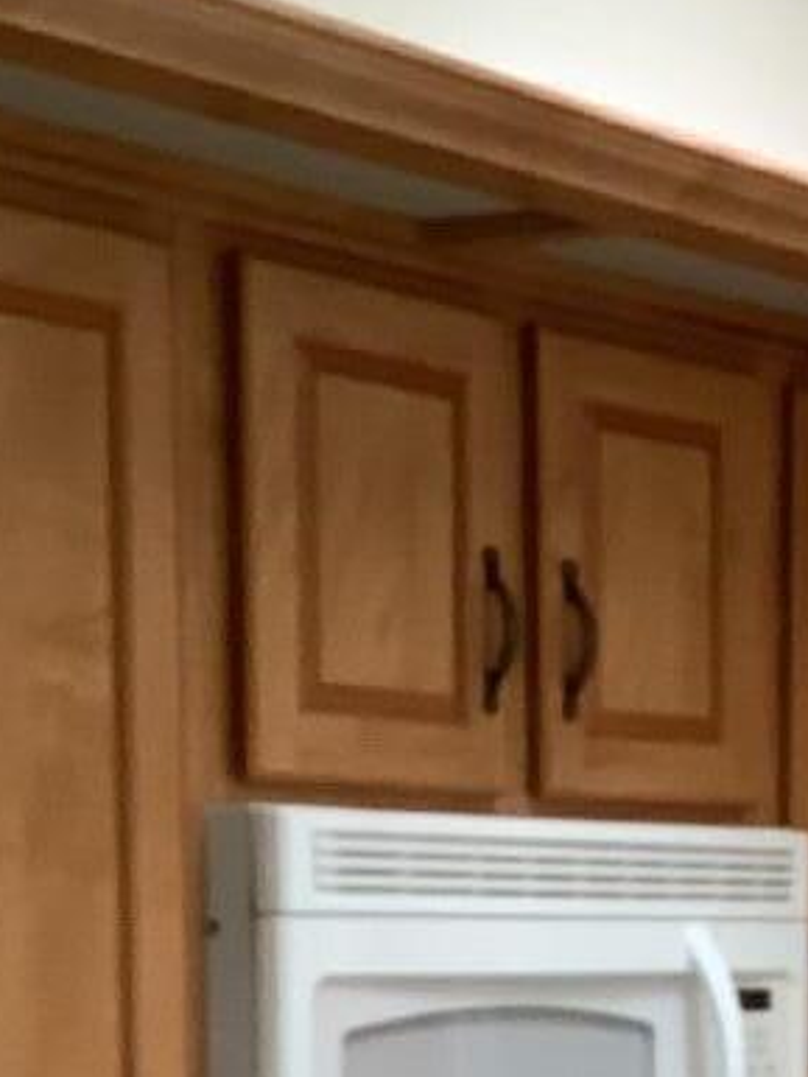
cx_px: 1132
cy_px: 1357
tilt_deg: -6.8
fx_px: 3608
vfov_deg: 16.2
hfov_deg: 12.3
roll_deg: -0.2
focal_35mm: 116
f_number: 2.4
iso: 80
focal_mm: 3.3
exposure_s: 1/60
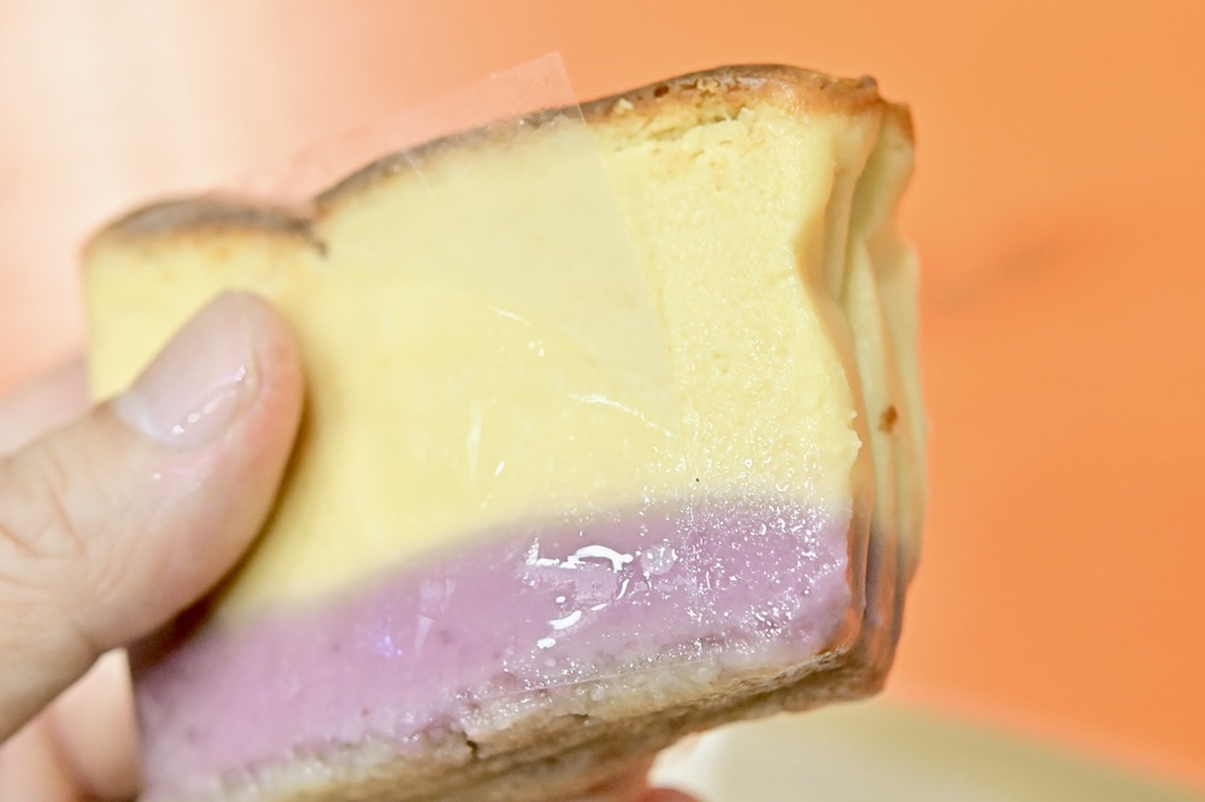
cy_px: 401
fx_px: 3011
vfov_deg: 15.2
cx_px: 602
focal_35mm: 90
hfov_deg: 22.6
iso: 4000
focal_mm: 60
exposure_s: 1/100
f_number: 5
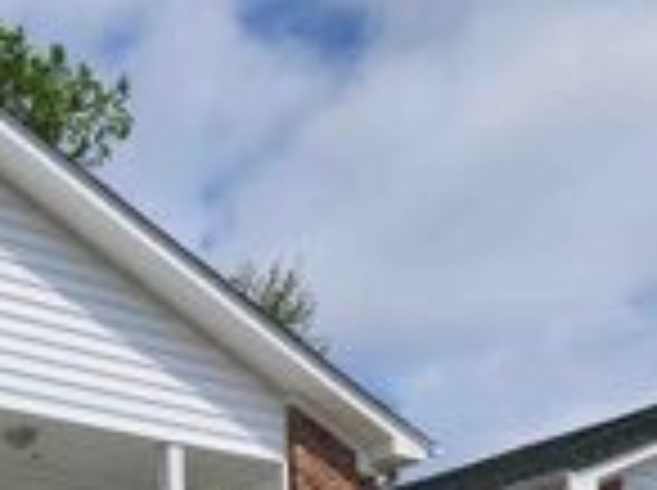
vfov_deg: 17.0
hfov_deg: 23.0
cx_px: -104
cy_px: 717
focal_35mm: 79
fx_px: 1497
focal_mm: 6.4
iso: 12
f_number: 1.8
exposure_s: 1/2283
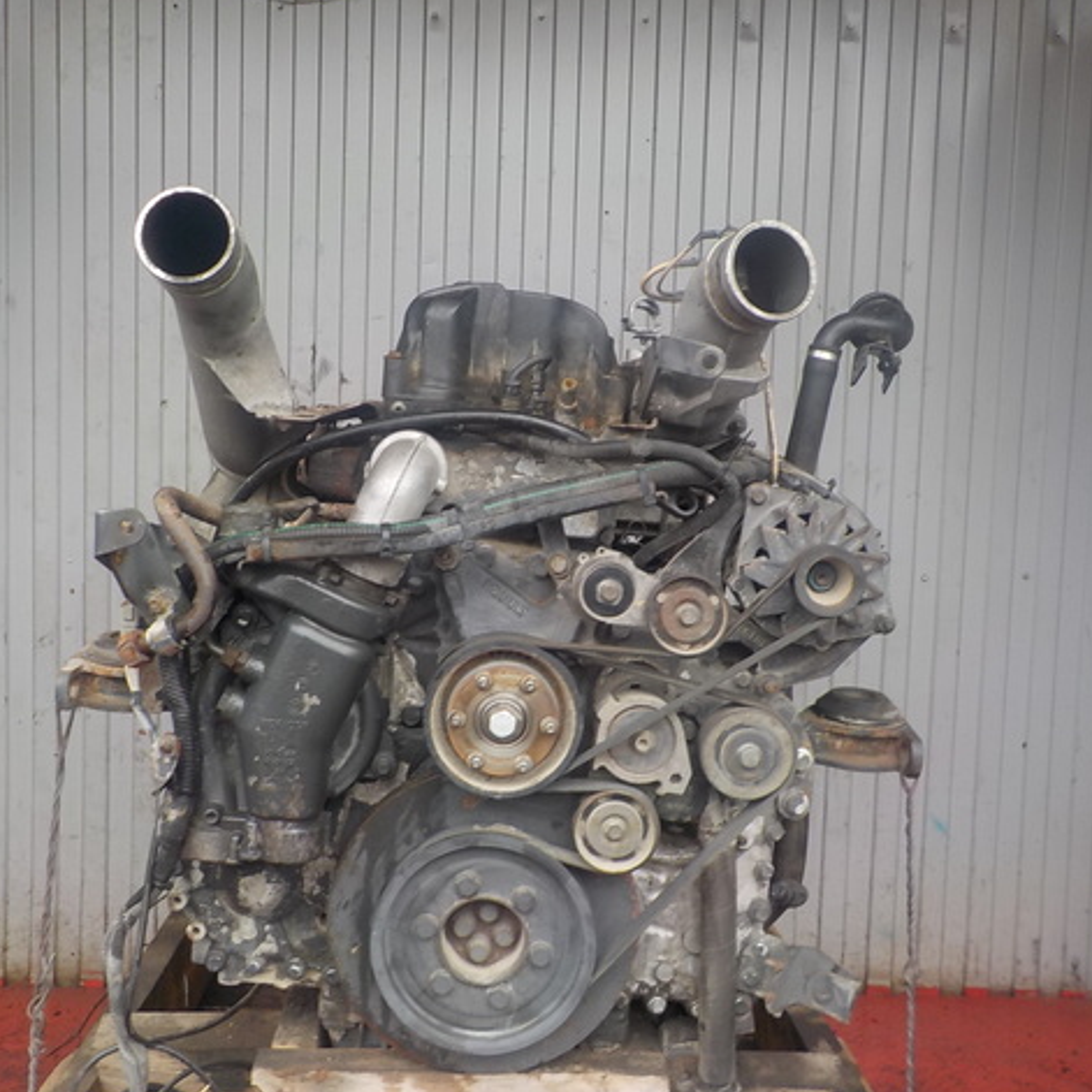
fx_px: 1285
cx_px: 492
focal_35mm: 36
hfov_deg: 46.0
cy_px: 545
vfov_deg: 46.0
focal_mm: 4.1
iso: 125
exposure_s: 1/30
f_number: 3.3
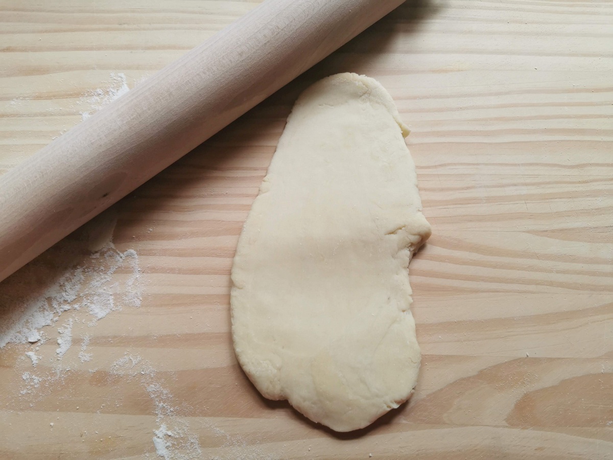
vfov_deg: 51.4
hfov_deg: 65.3
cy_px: 230
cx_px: 306
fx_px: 478
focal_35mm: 27
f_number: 1.6
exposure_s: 1/100
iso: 80
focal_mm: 5.56
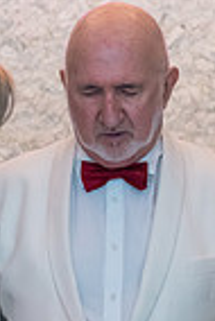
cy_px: 182
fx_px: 1608
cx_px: 129
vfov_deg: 11.4
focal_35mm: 180
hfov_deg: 7.6
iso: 640
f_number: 3.5
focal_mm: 44
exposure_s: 1/160
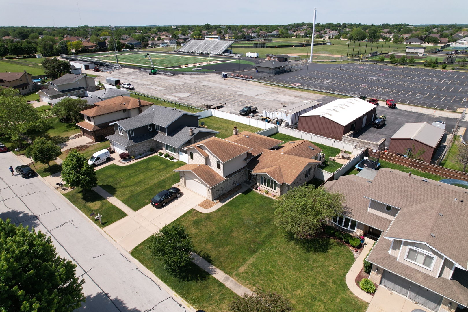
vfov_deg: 57.2
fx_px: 286
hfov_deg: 78.6
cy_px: 156
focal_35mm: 22
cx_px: 234
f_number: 2.8
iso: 100
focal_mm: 8.38
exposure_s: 1/60
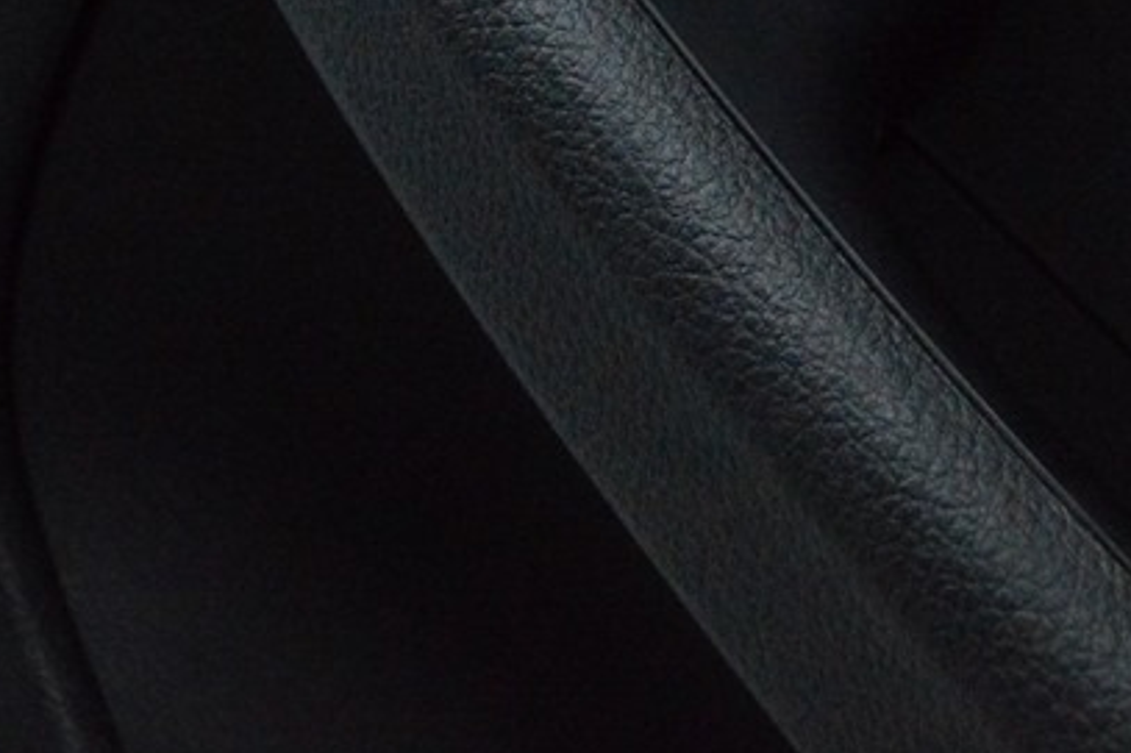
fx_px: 2606
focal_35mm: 83
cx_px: 622
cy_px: -154
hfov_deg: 24.5
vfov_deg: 15.8
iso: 6400
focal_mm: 22
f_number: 4
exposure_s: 1/1000
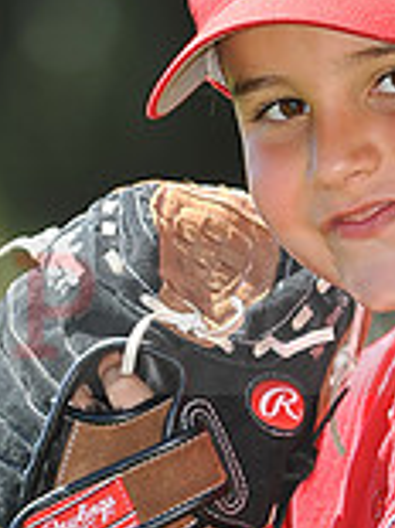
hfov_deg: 2.1
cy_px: 286
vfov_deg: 2.8
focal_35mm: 721
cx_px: 375
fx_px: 10985
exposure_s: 1/640
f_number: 4.5
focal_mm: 200
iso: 200
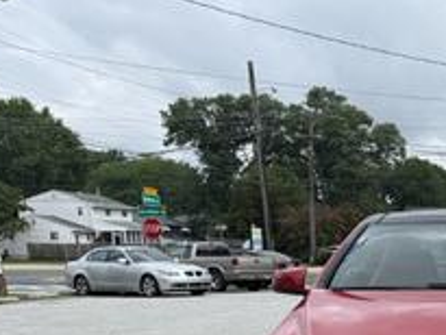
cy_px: 389
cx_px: 481
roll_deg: -0.9
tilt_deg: -11.3
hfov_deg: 29.7
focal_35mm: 59
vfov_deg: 23.0
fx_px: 761
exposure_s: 1/3584
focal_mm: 6.76
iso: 80
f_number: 1.78
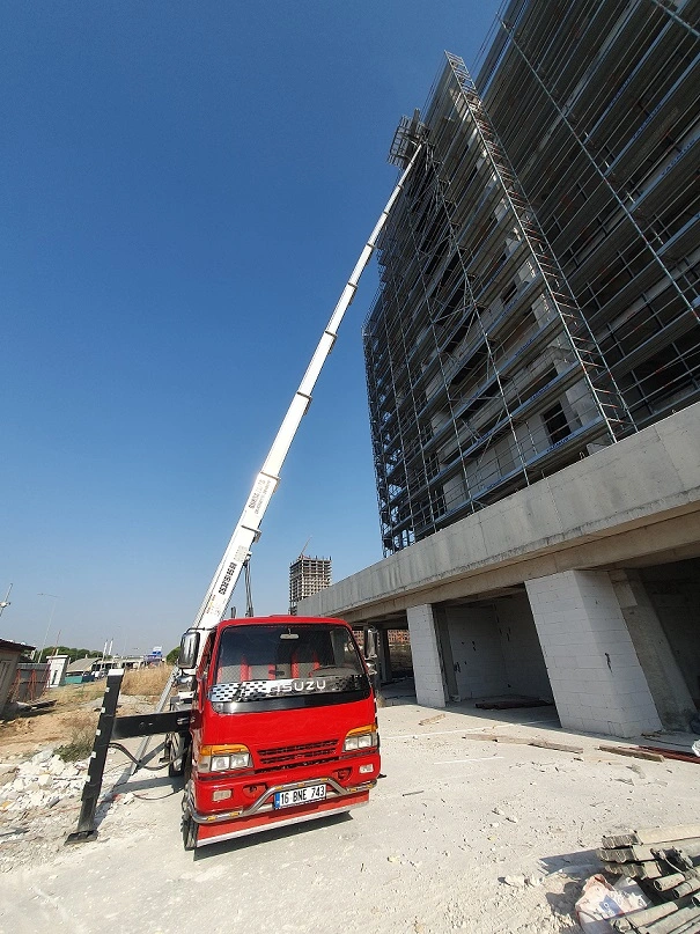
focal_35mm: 13
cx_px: 350
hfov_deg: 89.9
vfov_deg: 106.2
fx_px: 351
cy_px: 467
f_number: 2.2
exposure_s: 1/1024
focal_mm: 1.8
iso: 50
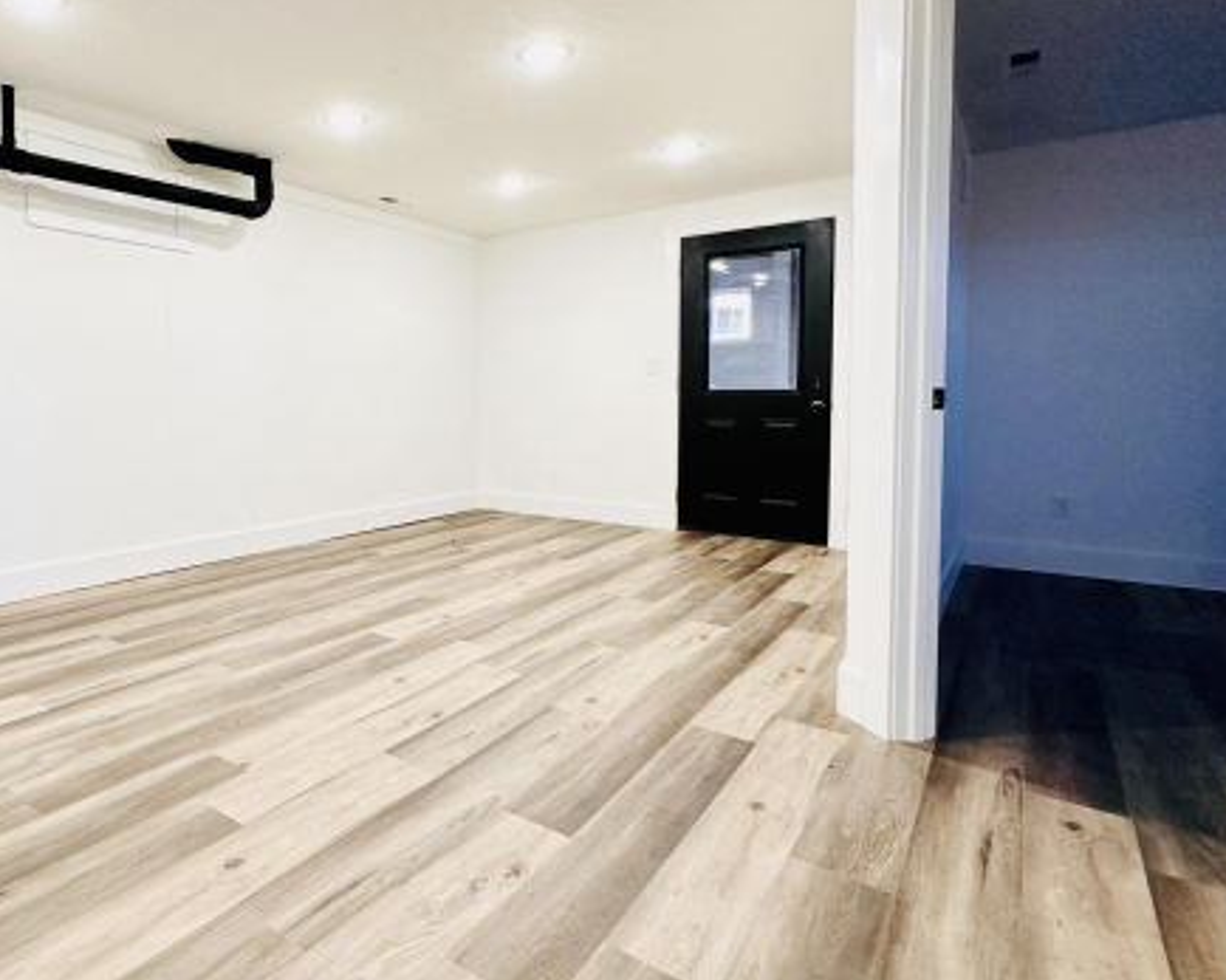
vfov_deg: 65.2
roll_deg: +0.6
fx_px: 762
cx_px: 346
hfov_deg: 73.5
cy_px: 424
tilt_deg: -1.7
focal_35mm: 21
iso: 160
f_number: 2.2
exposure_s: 1/120
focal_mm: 2.22
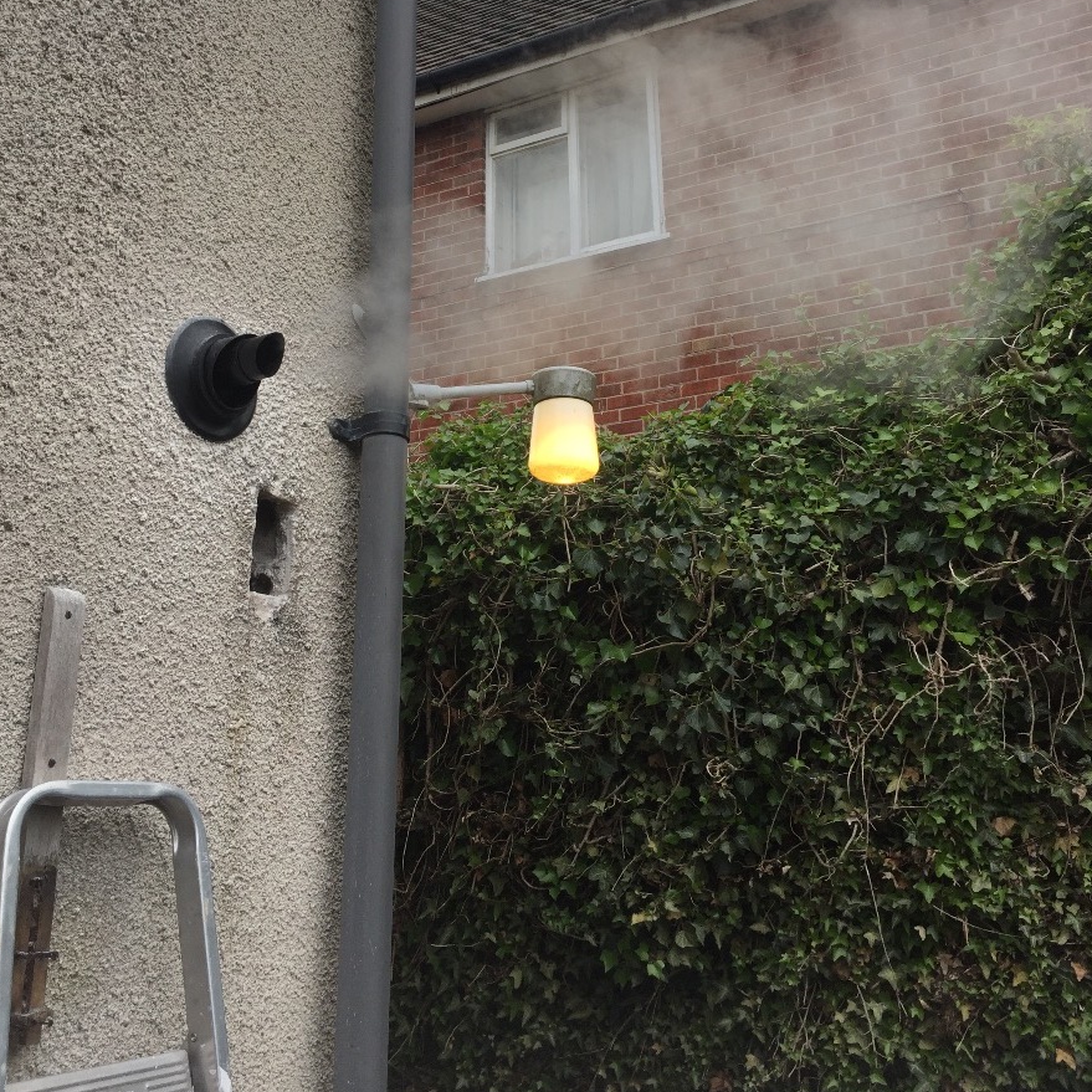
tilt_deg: +20.9
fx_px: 1249
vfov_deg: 46.4
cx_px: 544
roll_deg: +3.0
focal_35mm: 35
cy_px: 357
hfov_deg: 47.2
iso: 32
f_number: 2.2
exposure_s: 1/359
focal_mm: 4.15
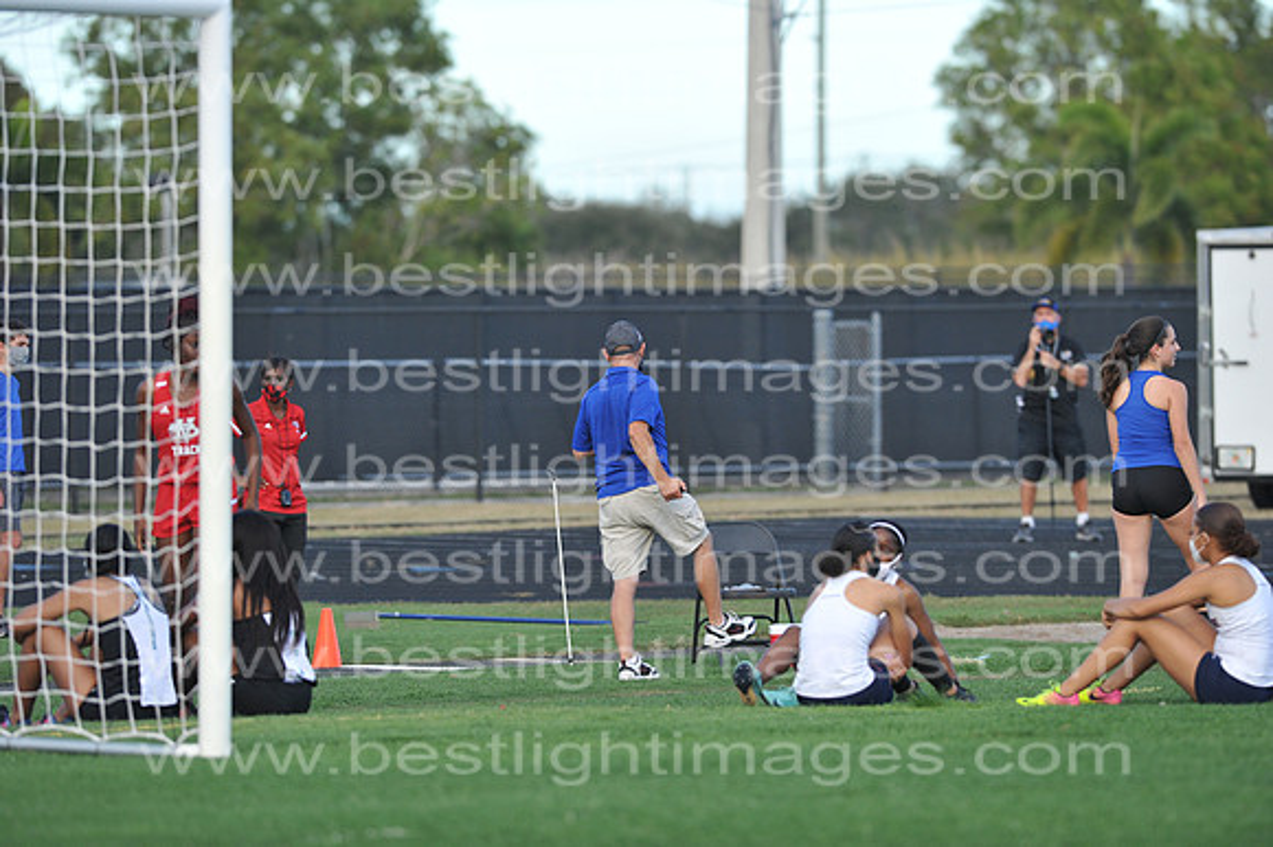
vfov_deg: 4.6
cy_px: 424
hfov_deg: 6.9
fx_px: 10602
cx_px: 636
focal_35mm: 300
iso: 800
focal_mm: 300
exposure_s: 1/2000
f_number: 4.5
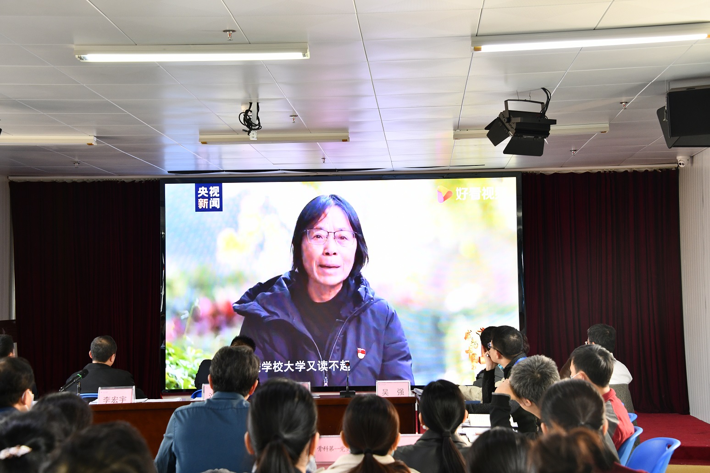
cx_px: 355
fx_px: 1223
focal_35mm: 62
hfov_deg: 32.4
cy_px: 236
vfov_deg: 21.9
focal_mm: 62
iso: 1000
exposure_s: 1/30
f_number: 8
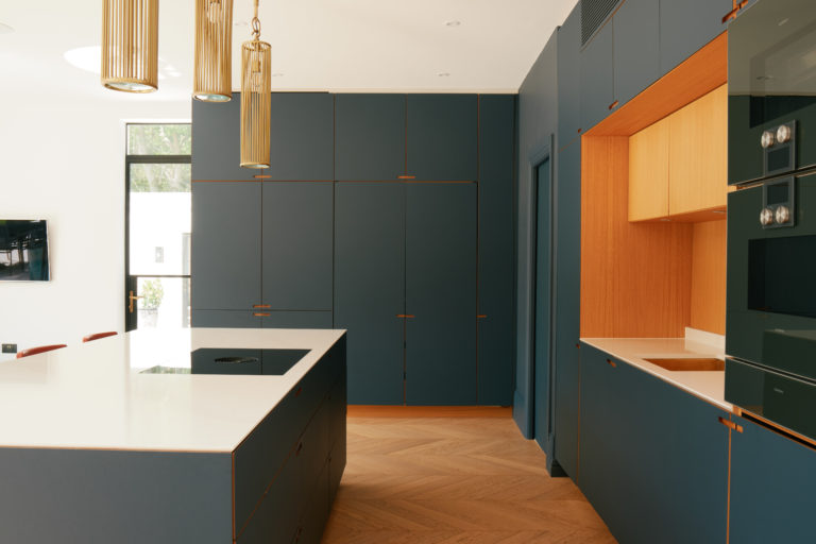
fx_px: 703
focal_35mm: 31
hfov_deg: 60.3
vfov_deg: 42.3
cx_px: 408
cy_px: 272
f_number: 11
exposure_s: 1/10
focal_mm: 20.6
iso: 160
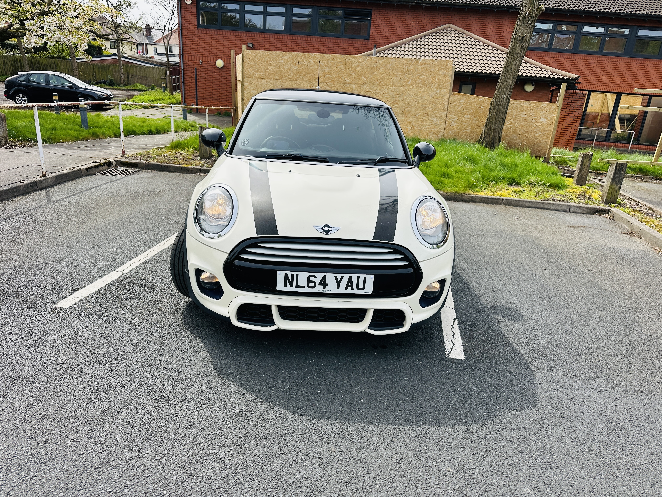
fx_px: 459
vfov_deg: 56.8
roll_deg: -3.2
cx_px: 331
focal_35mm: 24
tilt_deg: -18.2
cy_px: 248
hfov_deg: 71.6
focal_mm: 6.86
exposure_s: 1/2110
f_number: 1.78
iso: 80
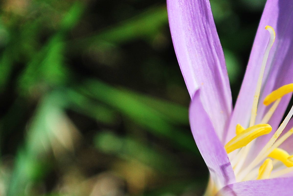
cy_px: 162
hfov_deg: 7.7
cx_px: 141
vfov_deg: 5.2
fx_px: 2173
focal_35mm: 267
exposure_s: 1/1000
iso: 200
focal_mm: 55
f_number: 5.6
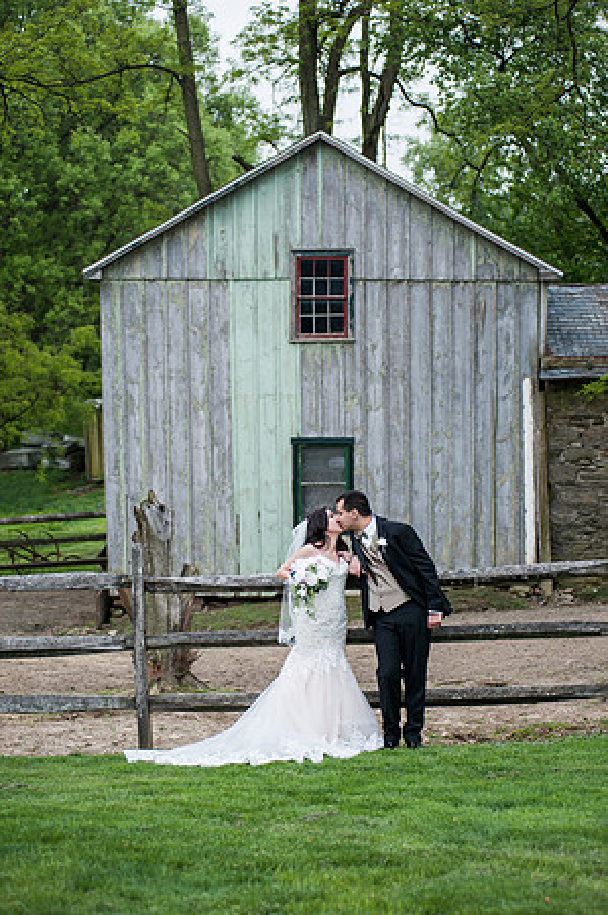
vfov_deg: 25.4
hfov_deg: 17.0
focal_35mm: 80
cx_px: 304
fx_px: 2031
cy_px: 458
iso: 200
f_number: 3.2
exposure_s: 1/1250
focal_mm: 80
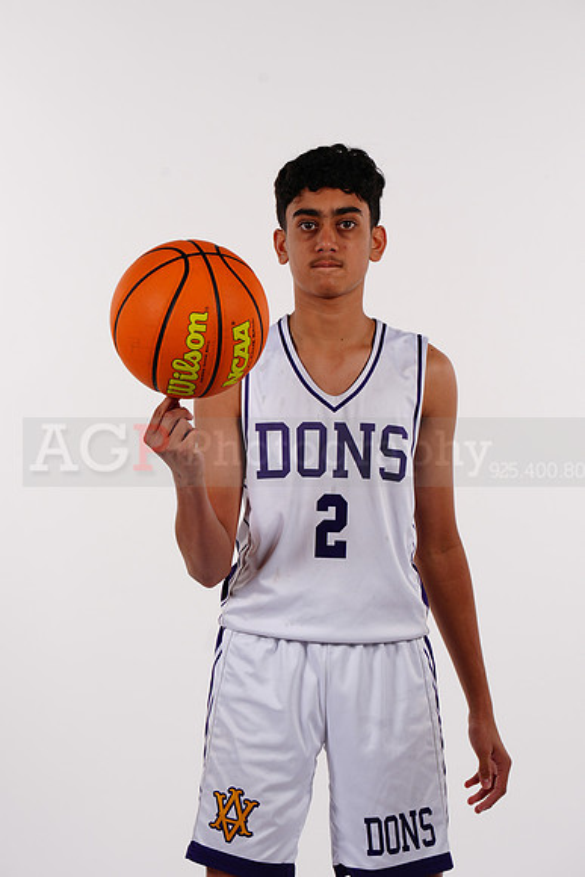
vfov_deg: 10.3
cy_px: 438
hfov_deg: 6.9
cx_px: 292
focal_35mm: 200
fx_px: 4872
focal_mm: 200
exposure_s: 1/500
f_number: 9
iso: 200
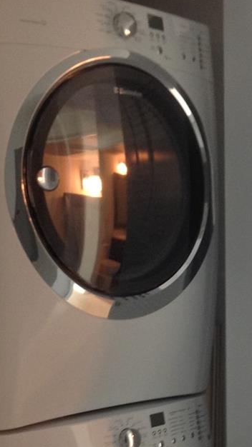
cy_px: 357
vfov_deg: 28.4
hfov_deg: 16.3
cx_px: 223
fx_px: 867
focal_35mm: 73
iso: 125
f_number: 2.4
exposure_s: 1/15
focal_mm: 4.28
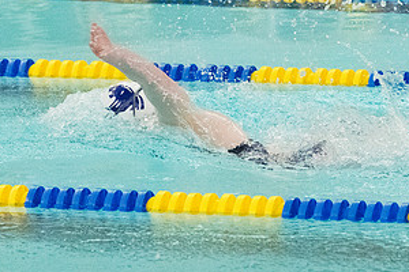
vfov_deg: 3.3
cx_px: 135
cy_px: 107
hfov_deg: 4.9
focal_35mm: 419
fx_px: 4760
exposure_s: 1/1250
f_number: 4.5
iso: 8000
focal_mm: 145
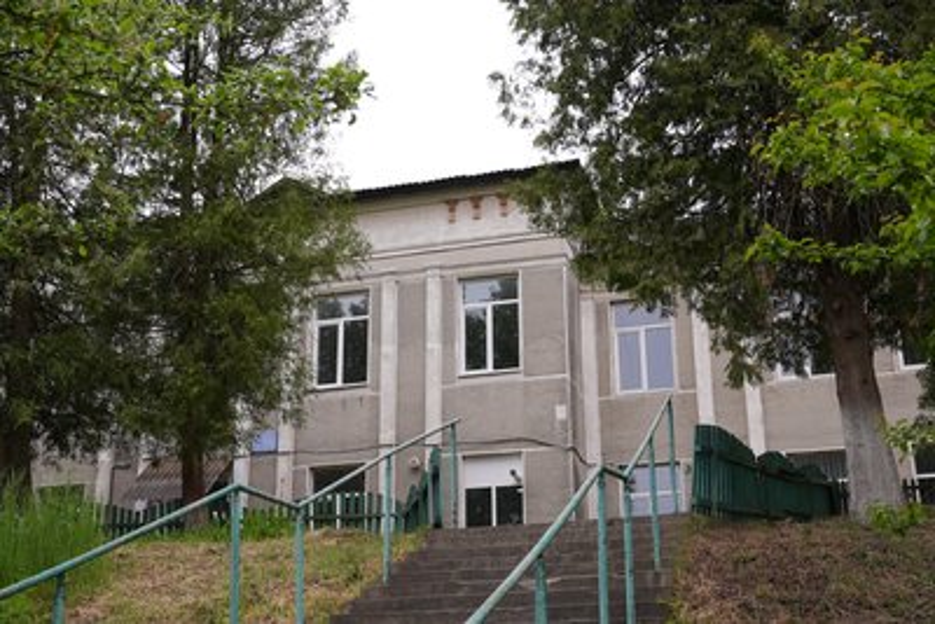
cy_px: 312
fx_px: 1195
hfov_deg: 42.7
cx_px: 468
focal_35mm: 46
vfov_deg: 29.3
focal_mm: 31
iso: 100
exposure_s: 1/160
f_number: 5
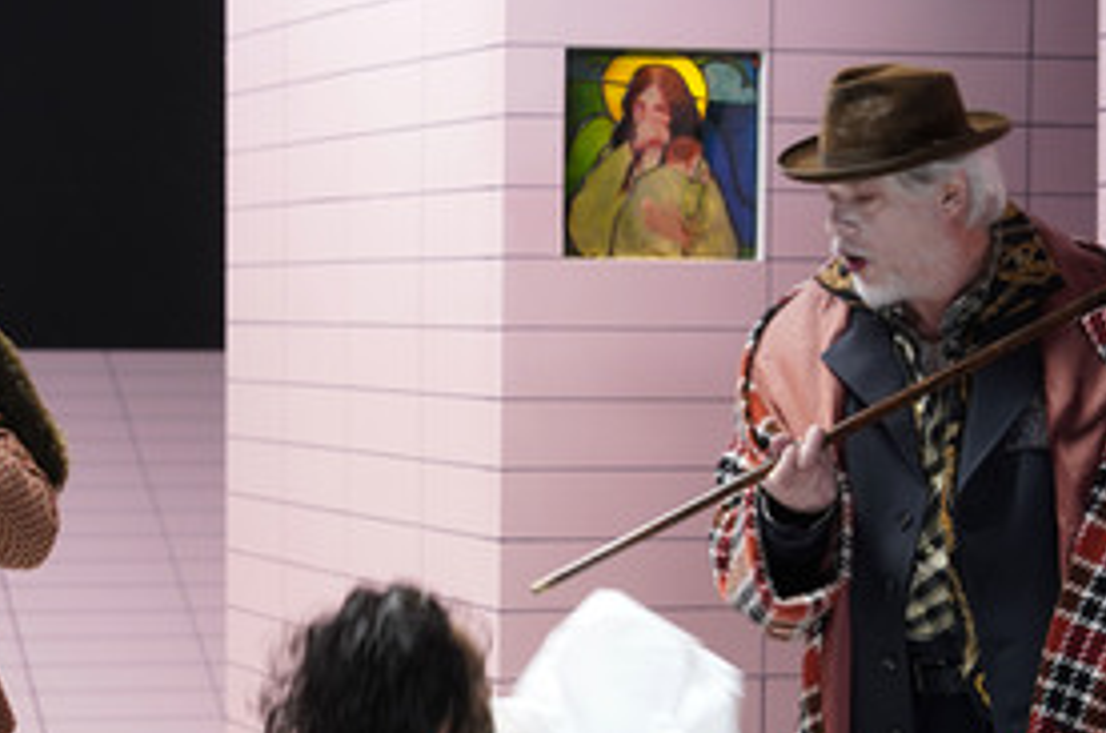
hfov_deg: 14.8
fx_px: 4263
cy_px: 529
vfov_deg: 9.8
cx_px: 395
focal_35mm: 139
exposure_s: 1/80
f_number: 3.5
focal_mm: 85
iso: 1600
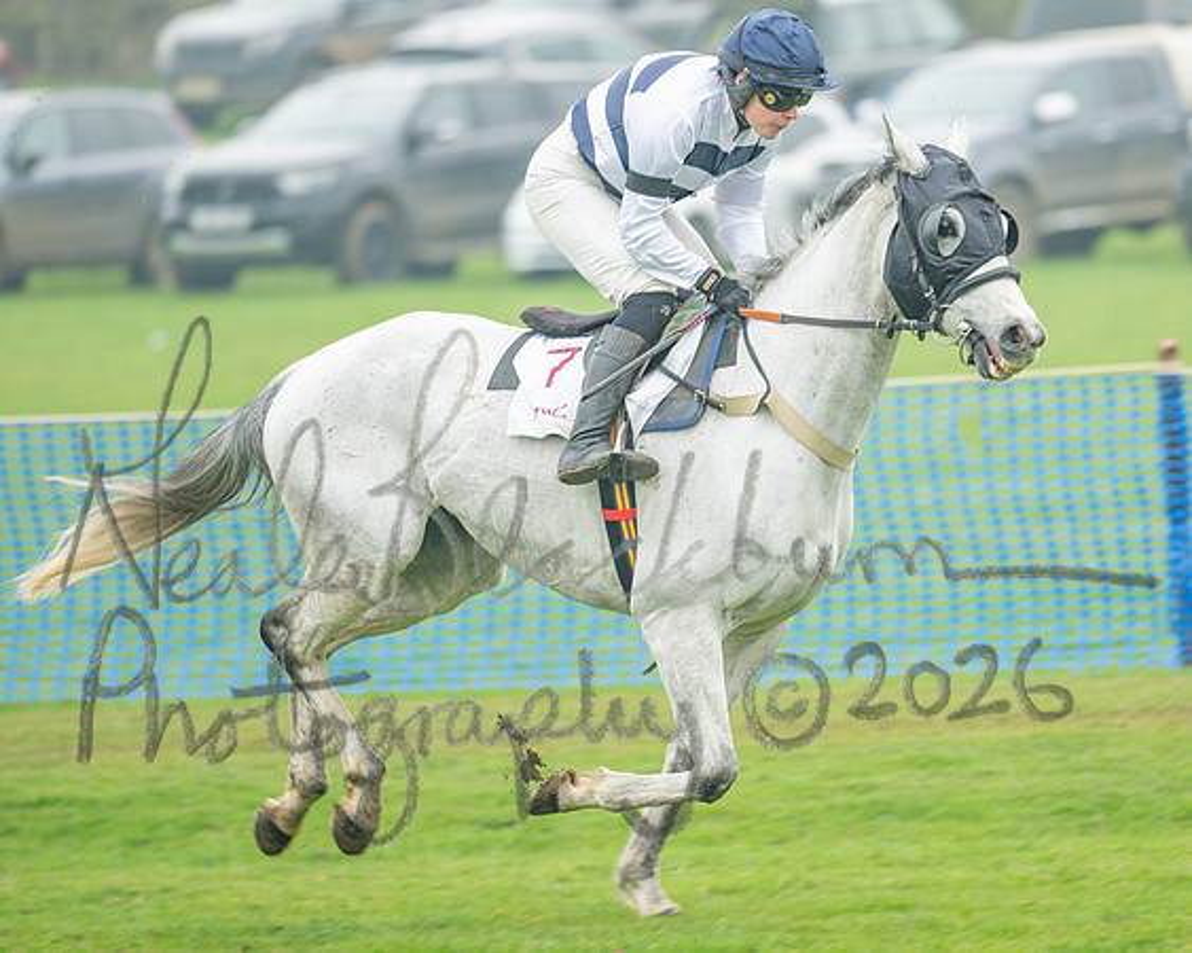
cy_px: 476
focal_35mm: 450
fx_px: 15887
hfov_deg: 4.3
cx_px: 578
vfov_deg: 3.4
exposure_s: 1/500
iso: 800
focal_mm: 400
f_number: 4.5
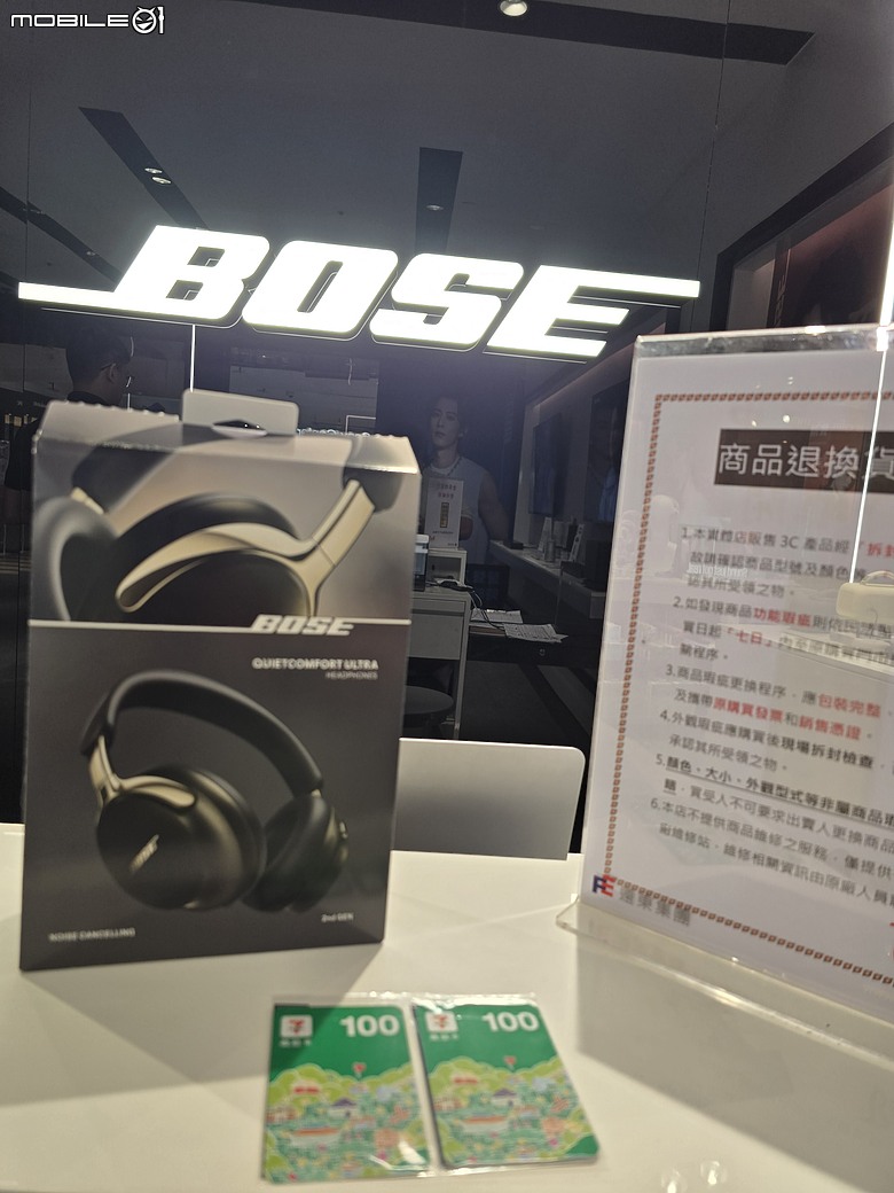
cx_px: 447
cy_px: 596
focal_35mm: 23
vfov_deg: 73.9
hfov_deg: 58.9
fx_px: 792
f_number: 1.7
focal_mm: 6.3
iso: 64
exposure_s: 1/120
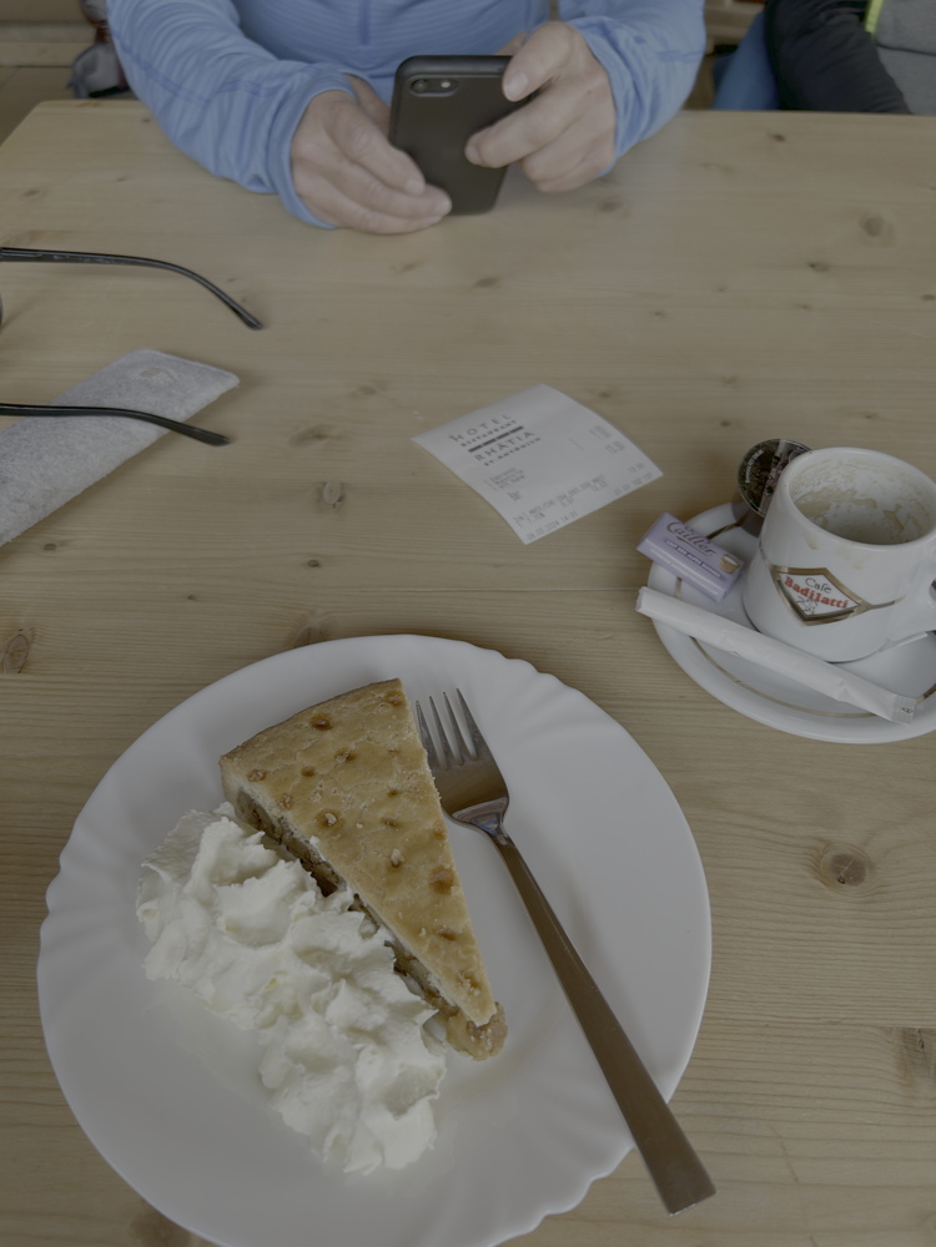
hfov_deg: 53.1
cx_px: 468
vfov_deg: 67.3
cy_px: 624
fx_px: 937
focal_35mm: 26
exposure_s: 1/175
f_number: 1.5
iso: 40
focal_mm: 5.7
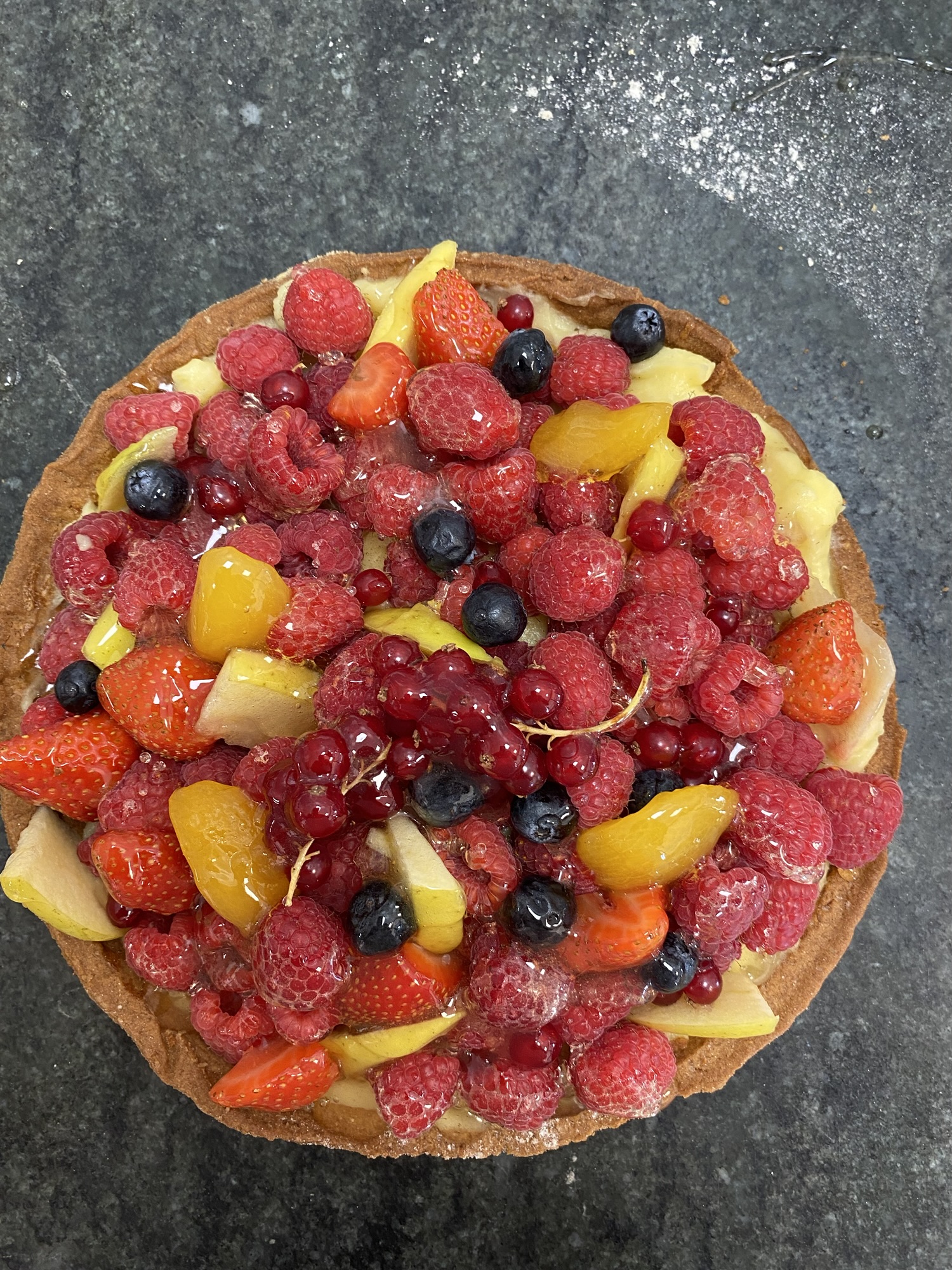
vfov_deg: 67.3
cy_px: 635
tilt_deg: -86.5
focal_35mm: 26
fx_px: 953
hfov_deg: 53.1
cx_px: 476
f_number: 1.8
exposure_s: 1/50
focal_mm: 4.25
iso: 125
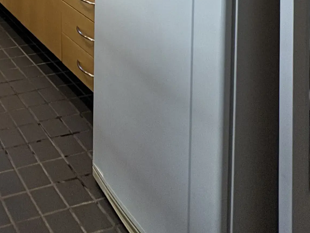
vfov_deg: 21.9
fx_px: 439
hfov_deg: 32.3
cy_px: -157
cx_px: -62
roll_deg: +1.3
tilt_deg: -1.7
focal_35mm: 49
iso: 125
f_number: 2.2
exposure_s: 1/120
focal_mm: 2.22
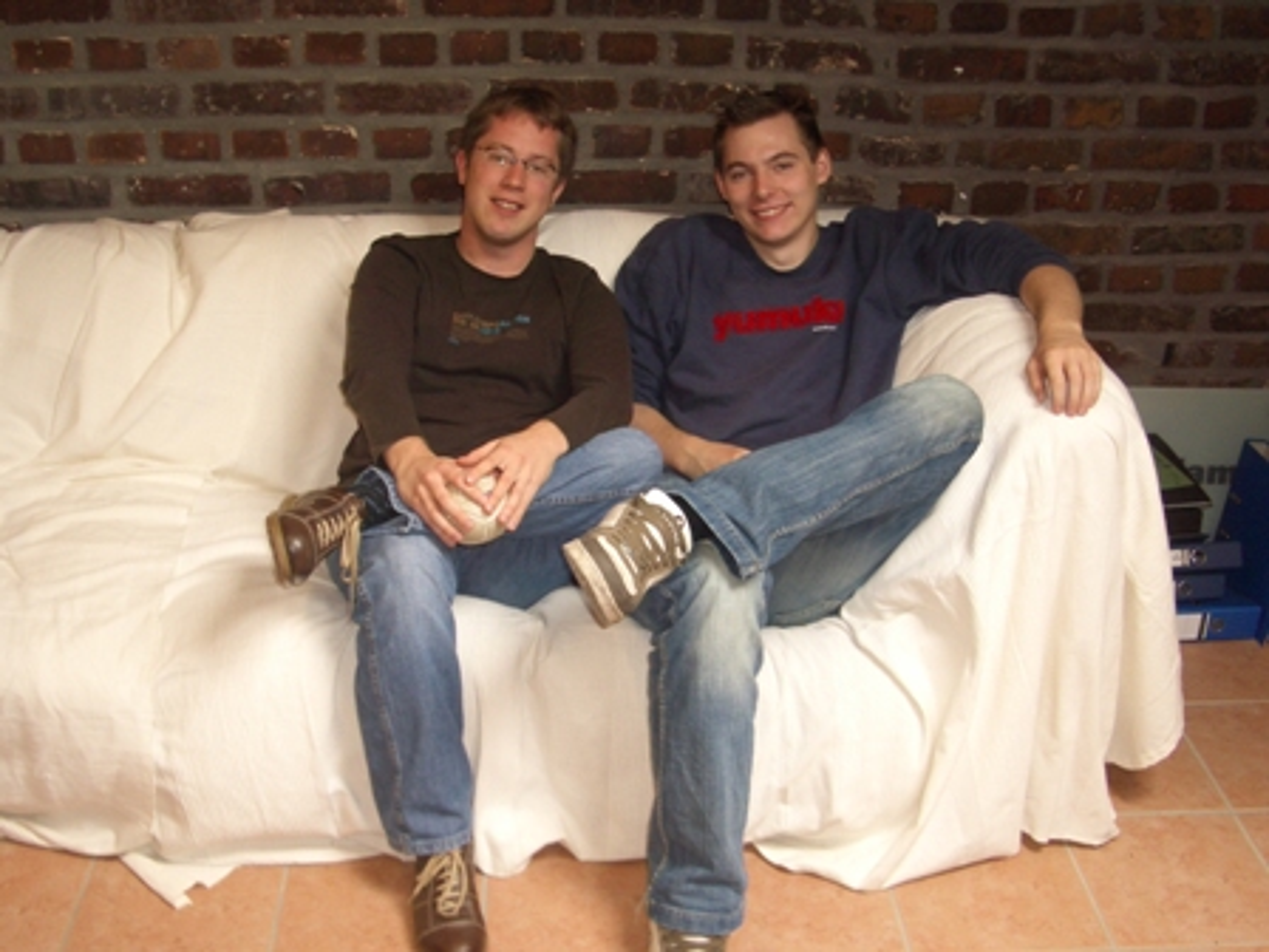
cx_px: 634
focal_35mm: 41
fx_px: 1503
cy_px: 476
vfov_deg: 35.1
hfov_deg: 45.8
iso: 100
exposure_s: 1/60
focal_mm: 6.8
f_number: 2.8
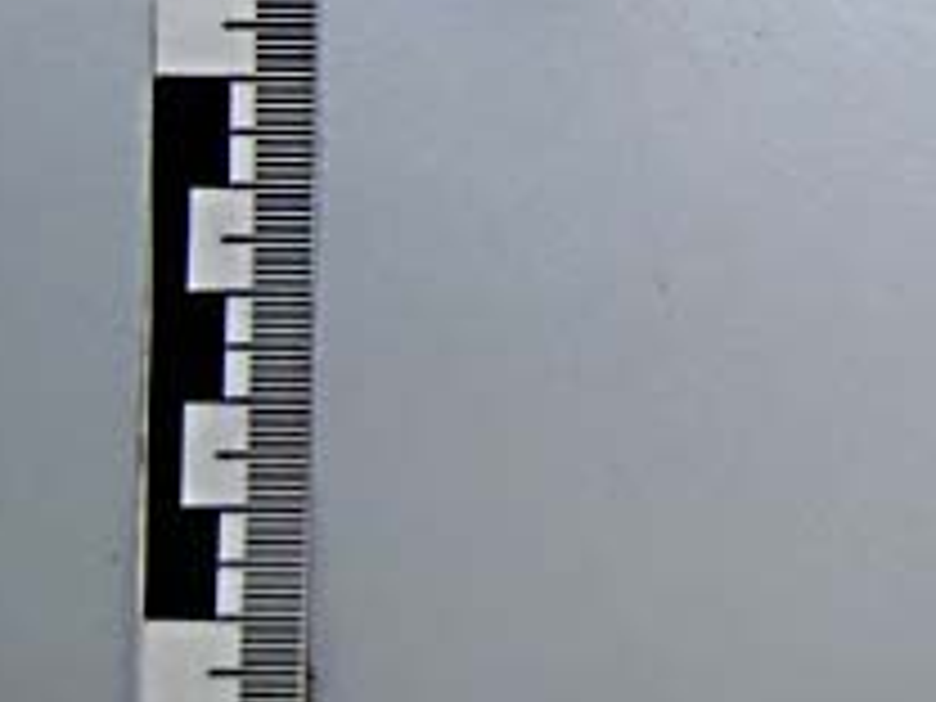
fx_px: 4083
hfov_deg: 12.5
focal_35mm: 151
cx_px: 1336
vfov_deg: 9.5
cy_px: -364
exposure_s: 1/50
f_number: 4.9
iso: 400
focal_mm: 8.8
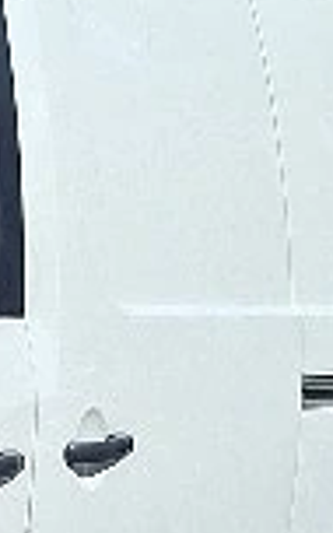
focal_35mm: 160
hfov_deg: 6.5
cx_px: -1013
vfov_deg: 12.9
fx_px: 2323
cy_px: 529
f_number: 1.8
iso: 40
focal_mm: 5.54
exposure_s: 1/3333
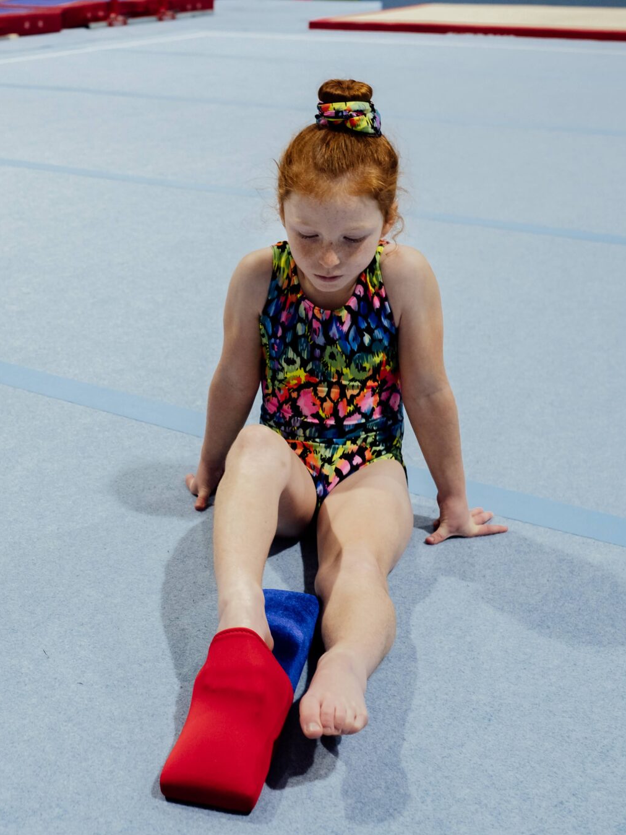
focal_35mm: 54
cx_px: 76
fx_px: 1302
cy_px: 425
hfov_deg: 26.2
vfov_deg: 35.5
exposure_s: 1/80
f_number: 3.6
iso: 1000
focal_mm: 23
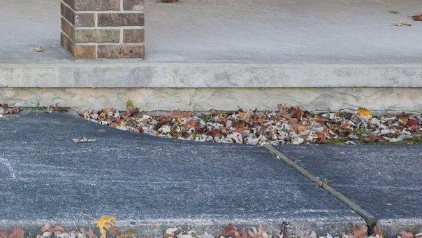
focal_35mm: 103
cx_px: -163
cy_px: -189
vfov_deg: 11.0
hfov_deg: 18.9
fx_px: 1153
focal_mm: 29
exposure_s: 1/30
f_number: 9
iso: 100
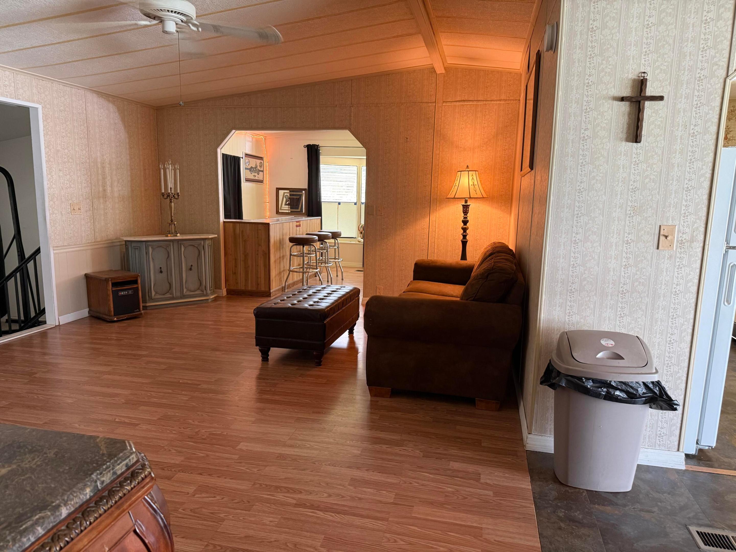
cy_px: 276
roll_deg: -0.6
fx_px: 510
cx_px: 368
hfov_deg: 71.6
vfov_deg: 56.8
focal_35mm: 24
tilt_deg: -8.9
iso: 320
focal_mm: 6.76
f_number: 1.78
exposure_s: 1/60
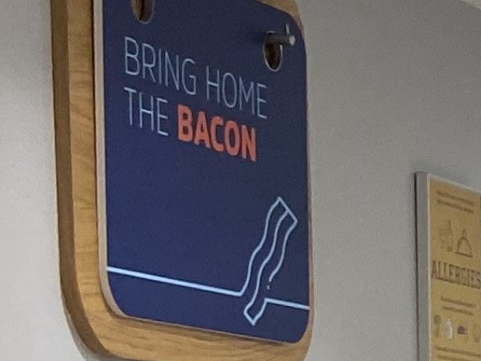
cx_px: 1467
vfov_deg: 7.0
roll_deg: -0.8
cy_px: 785
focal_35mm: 203
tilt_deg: -4.8
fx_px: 2821
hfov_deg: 8.2
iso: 100
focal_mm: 4.25
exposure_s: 1/100
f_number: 1.8
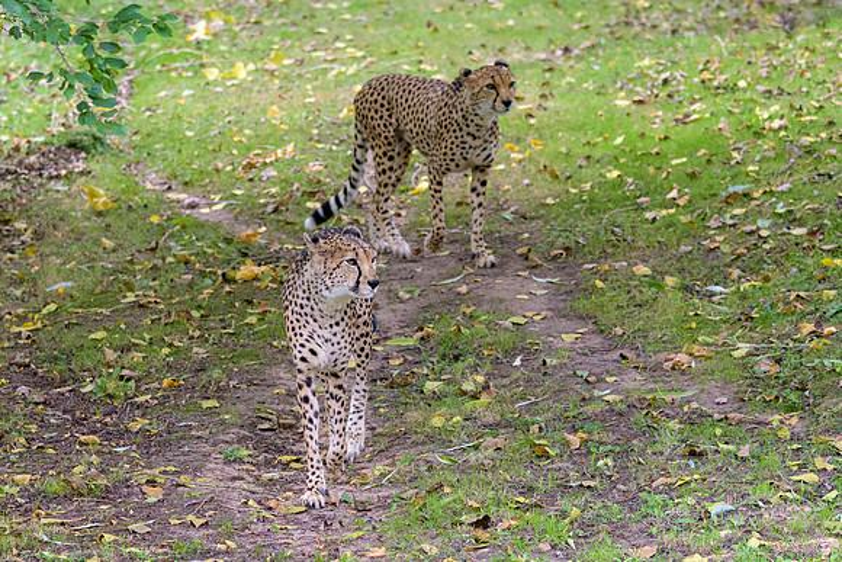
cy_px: 285
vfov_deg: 6.4
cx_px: 321
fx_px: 4986
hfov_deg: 9.6
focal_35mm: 213
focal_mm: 140
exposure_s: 1/640
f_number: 5
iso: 2500
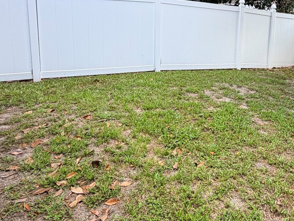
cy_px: 58
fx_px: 297
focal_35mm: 35
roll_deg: -2.7
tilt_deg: -11.2
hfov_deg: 48.1
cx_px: 255
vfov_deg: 39.7
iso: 50
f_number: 2.2
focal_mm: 2.22
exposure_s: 1/276
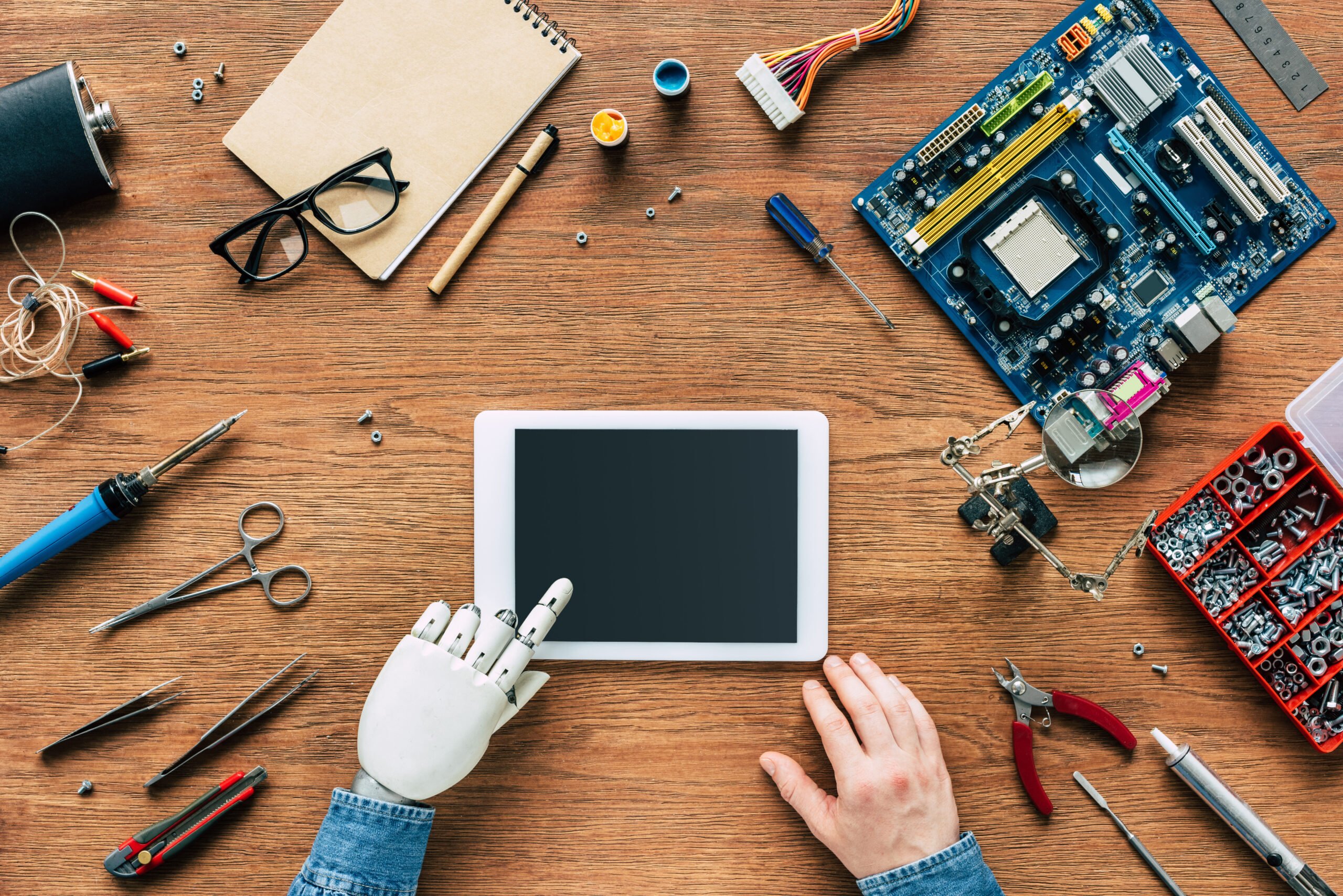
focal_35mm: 50
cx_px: 672
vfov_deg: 27.0
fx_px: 1866
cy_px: 448
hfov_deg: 39.6
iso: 320
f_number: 10
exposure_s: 1/13
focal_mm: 50
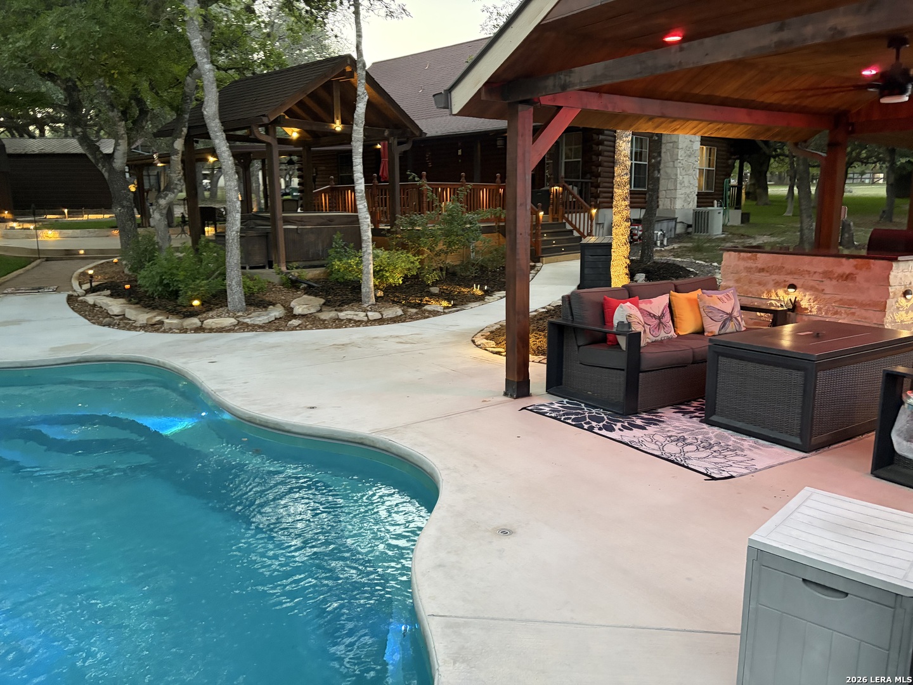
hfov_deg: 67.3
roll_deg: +2.1
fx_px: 686
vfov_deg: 53.1
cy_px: 342
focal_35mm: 26
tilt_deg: -10.2
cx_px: 456
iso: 500
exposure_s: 1/39
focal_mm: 5.96
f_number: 1.6
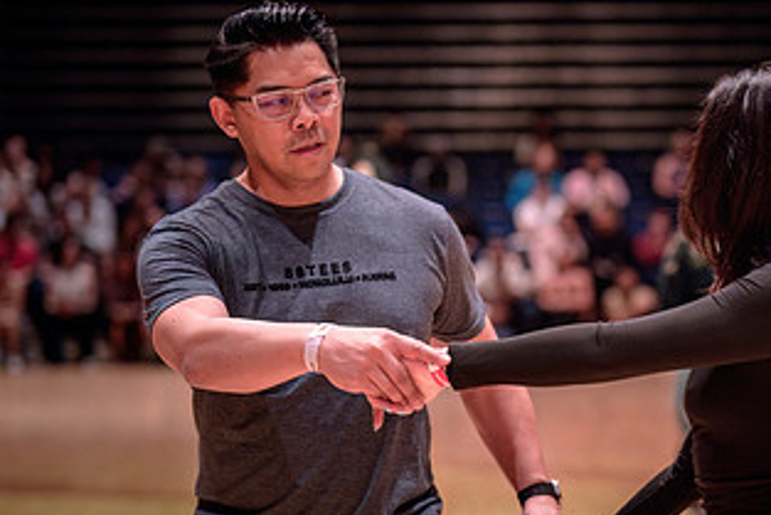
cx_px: 596
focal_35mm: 109
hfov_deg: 18.6
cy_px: 343
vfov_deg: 12.6
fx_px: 2335
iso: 1250
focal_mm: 50
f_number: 1.4
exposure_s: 1/250
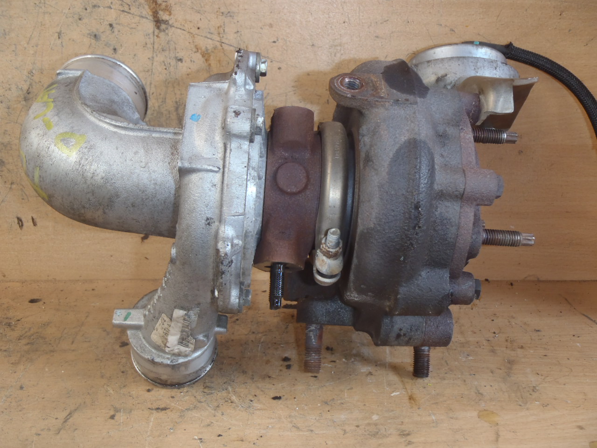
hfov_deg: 49.0
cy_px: 224
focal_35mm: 38
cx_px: 298
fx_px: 655
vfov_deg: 37.7
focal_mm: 6.83
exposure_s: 1/40
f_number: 4.6
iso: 100
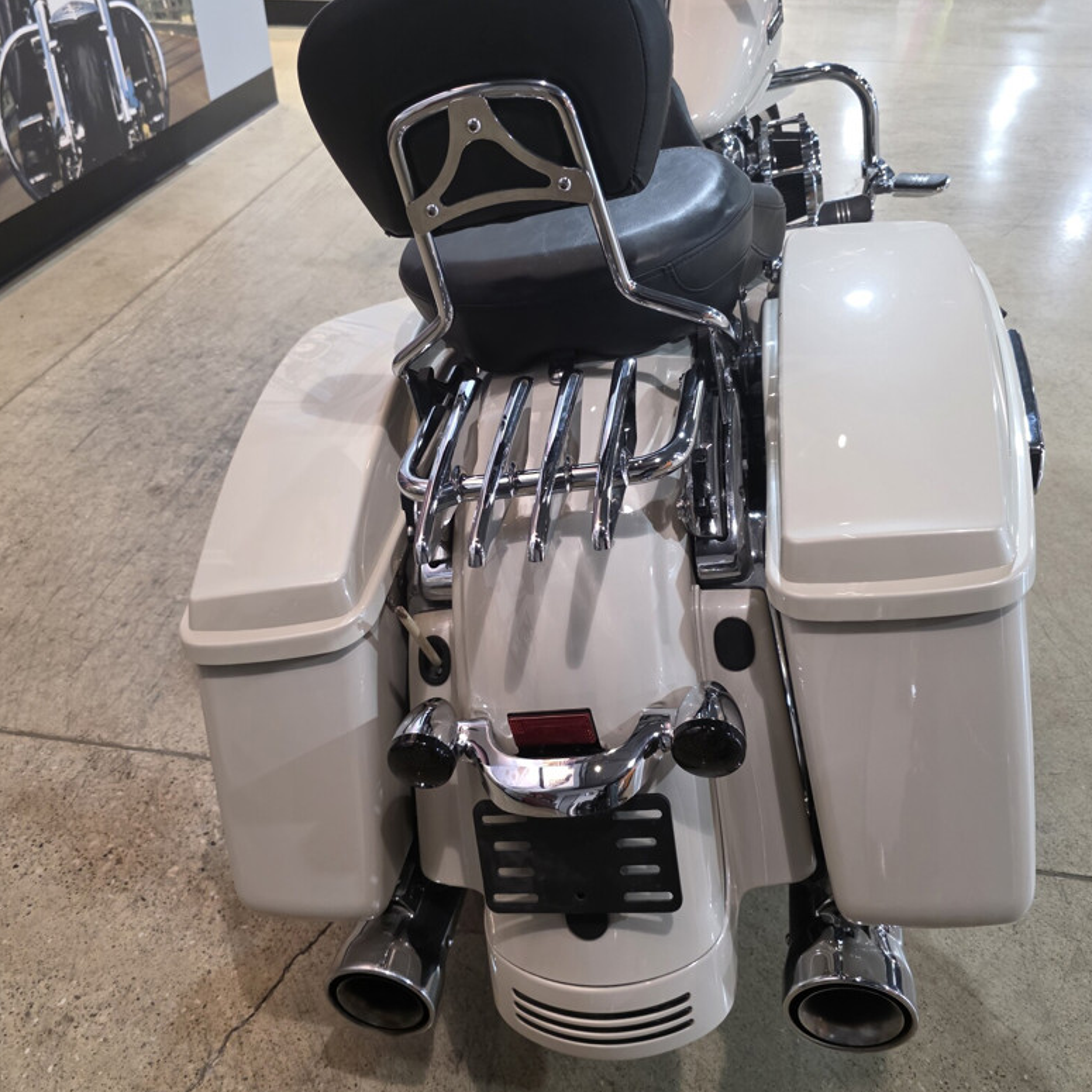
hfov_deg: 57.3
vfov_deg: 57.3
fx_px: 999
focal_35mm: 28
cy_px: 550
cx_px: 557
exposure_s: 1/120
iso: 800
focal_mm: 6.3
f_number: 1.7
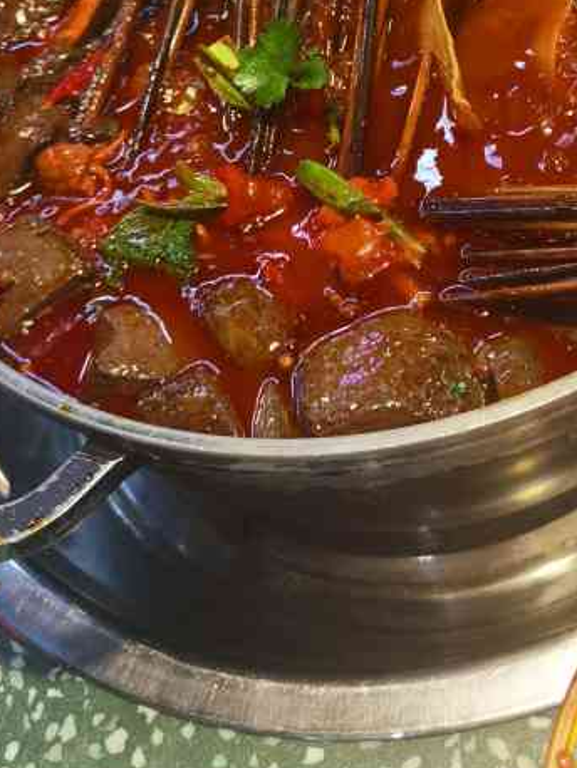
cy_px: 66
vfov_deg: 33.0
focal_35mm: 55
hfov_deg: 26.3
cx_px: 414
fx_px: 1221
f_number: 1.9
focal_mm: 6.71
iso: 200
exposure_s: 1/100
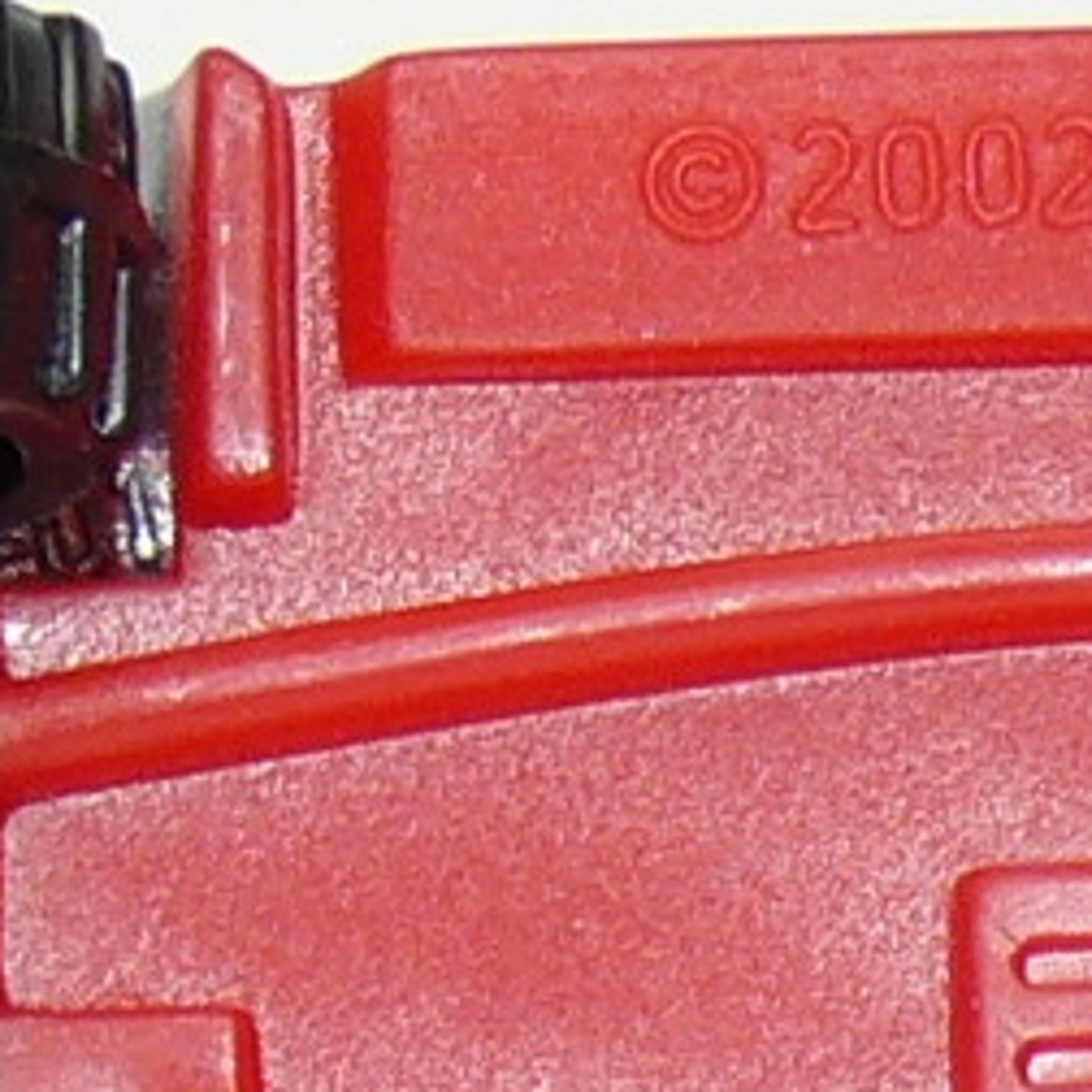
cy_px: 1148
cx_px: 1443
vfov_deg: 3.0
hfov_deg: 3.0
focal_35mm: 589
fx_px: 21022
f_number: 4
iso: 100
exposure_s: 1/30
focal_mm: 13.7
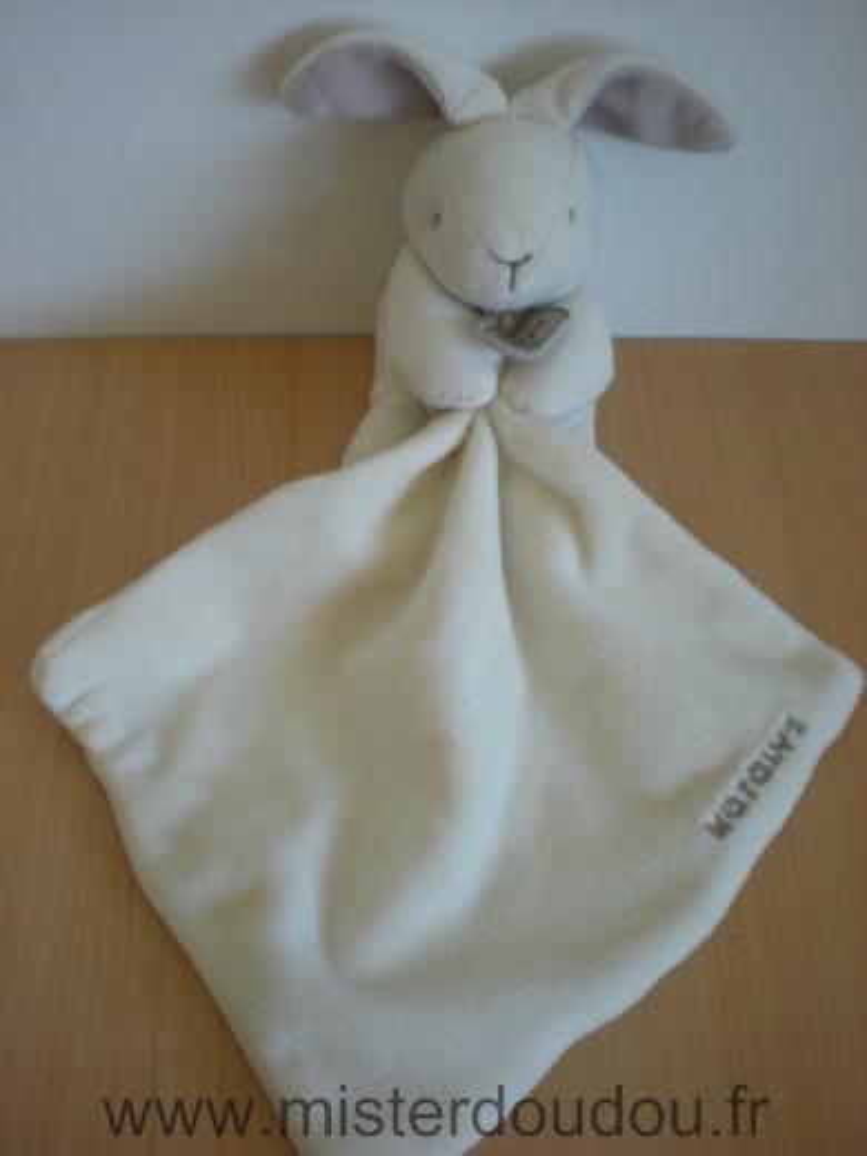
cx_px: 434
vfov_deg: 49.0
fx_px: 1269
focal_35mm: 38
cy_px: 578
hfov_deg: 37.7
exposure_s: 1/56.8
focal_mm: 6.3
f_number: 3.1
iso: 164
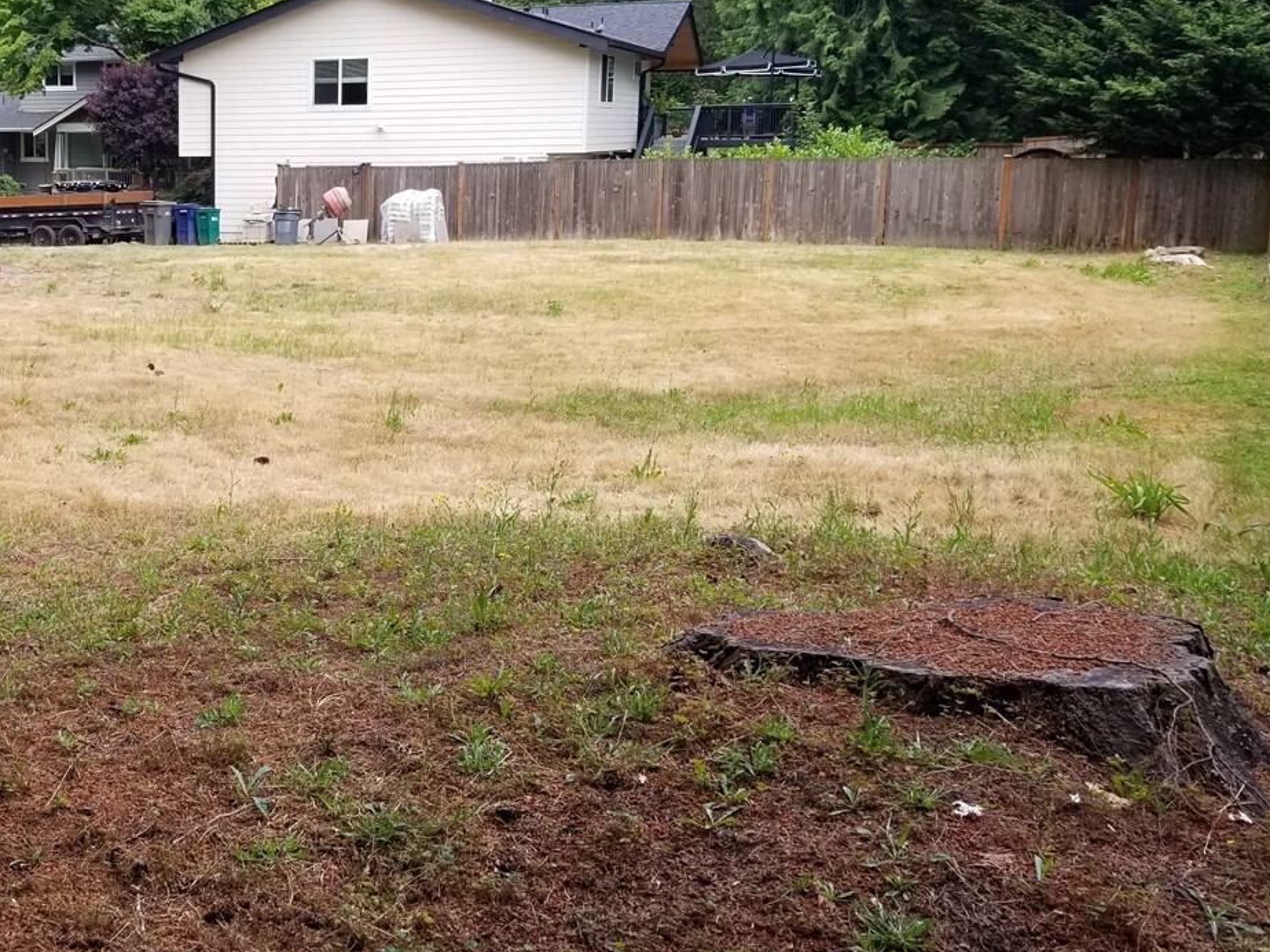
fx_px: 1651
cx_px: 209
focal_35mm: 45
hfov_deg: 39.9
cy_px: 409
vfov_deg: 32.1
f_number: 1.7
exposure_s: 1/353
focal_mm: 4.25
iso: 50
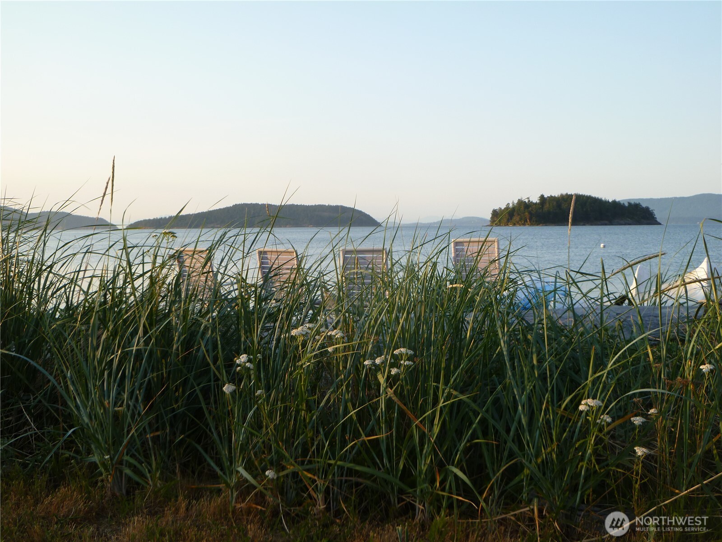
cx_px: 361
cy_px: 271
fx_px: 918
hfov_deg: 42.9
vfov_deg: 32.9
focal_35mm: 44
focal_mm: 7.9
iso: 80
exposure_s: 1/125
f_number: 3.8
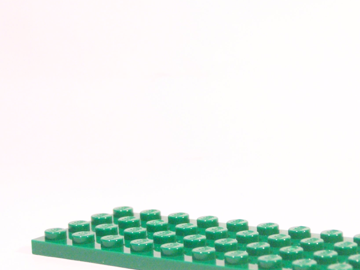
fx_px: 1342
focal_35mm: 129
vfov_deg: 11.5
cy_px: 171
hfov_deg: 15.2
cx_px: 262
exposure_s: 1/30
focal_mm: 13.7
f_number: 3.6
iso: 400
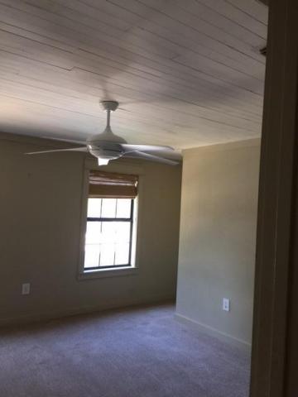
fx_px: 333
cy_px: 198
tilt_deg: +2.0
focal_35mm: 29
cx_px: 149
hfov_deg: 48.2
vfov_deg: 61.7
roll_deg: -3.3
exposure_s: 1/30
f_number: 2.2
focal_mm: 4.15
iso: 50
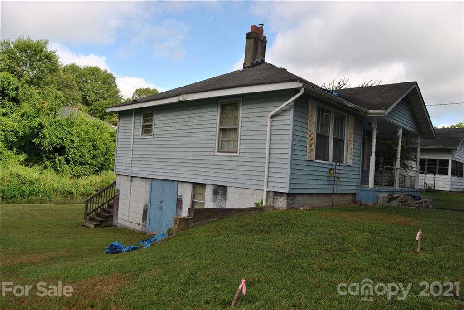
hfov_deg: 67.4
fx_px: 348
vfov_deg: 48.0
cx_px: 232
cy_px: 155
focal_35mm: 27
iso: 100
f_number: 8
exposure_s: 1/200
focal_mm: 18
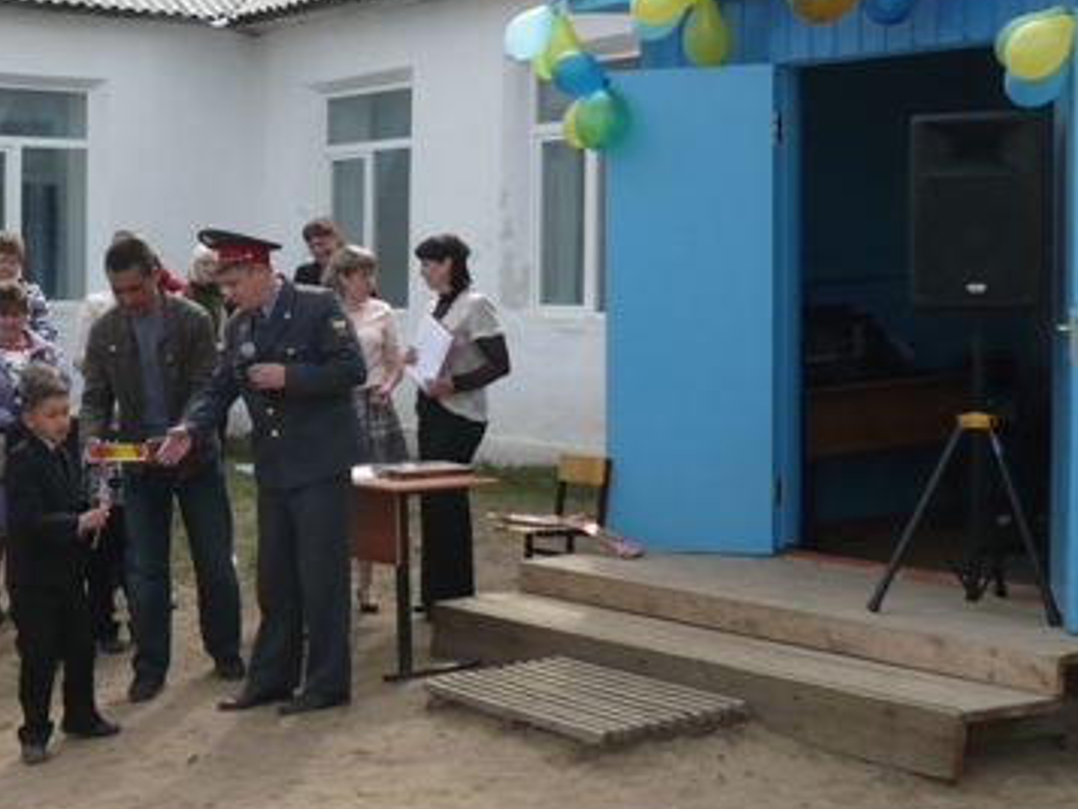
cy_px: 367
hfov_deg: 30.1
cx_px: 236
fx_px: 1962
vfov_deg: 23.3
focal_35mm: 63
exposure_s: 1/160
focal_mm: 5.8
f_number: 8
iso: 100
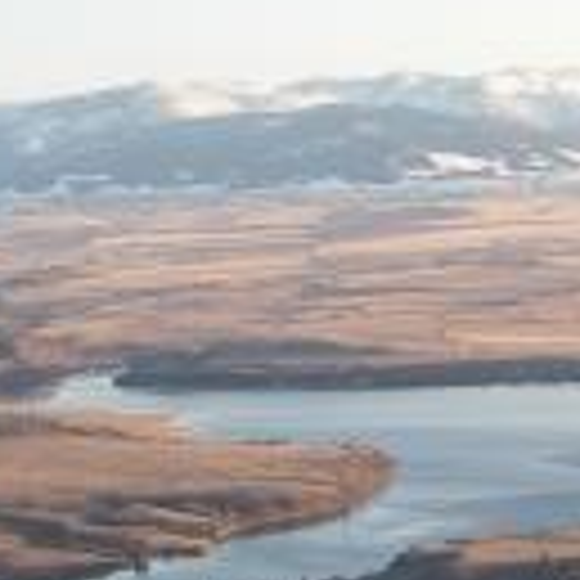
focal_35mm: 167
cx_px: 517
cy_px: 396
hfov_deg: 10.4
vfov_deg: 10.5
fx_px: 3166
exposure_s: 1/125
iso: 64
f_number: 3.3
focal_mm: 6.3
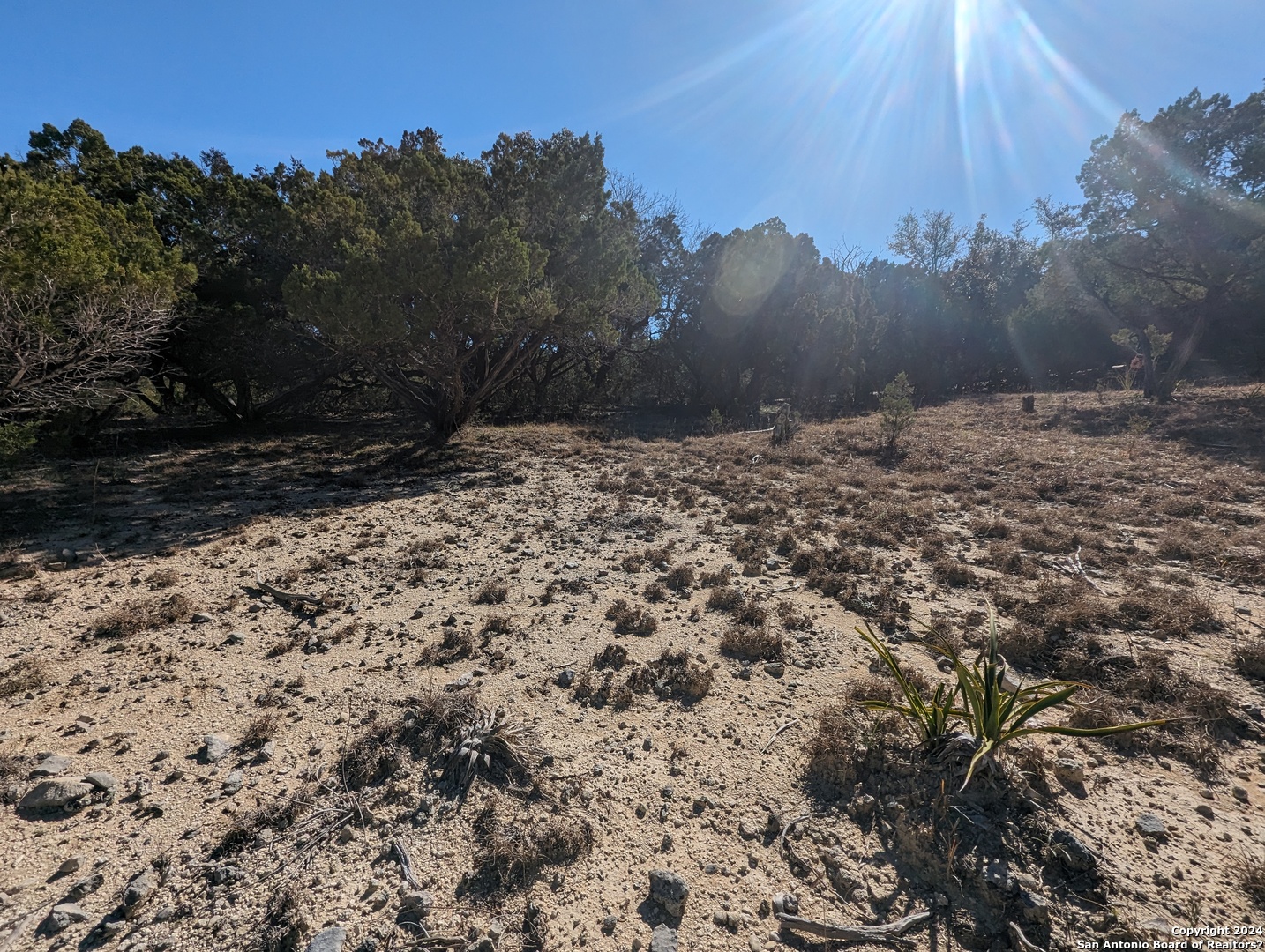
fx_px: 476
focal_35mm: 13
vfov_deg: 90.1
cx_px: 632
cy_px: 476
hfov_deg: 106.1
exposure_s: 1/3268
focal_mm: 1.95
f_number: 2.2
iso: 43
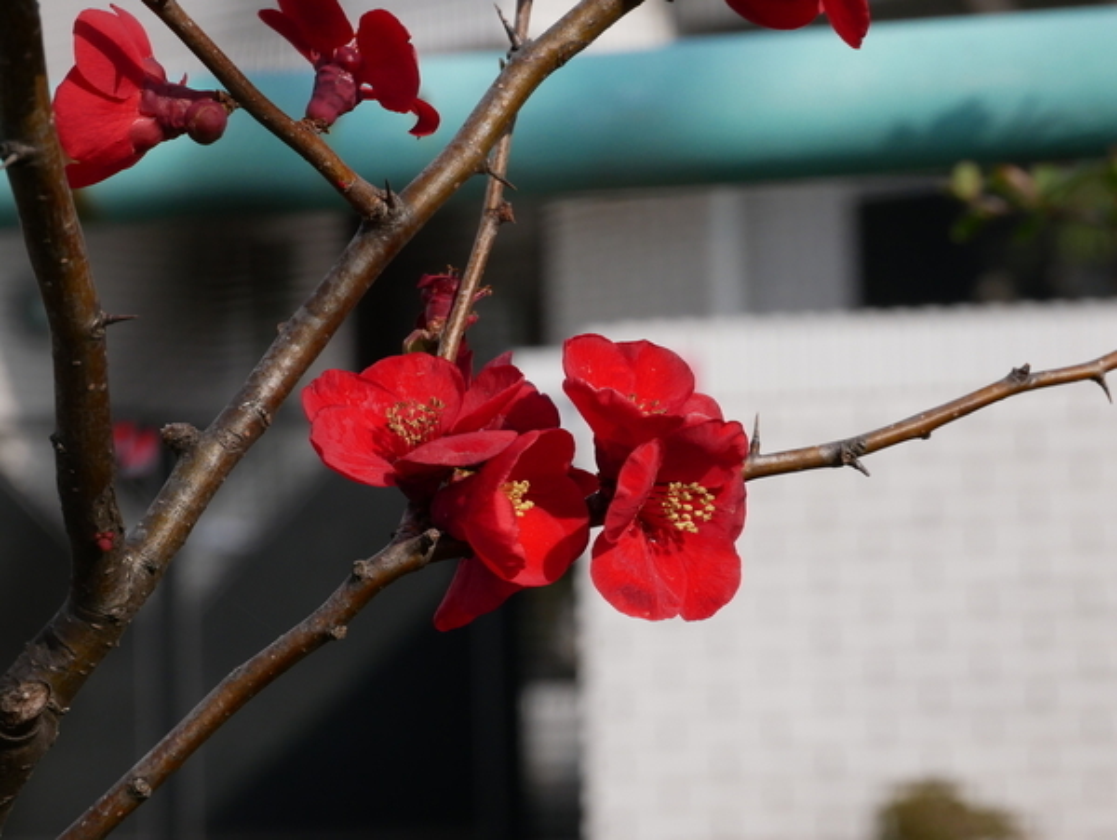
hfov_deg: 16.4
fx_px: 3875
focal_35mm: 120
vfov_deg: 12.4
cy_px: 420
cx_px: 558
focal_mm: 60
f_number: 11
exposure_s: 1/1300
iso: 800
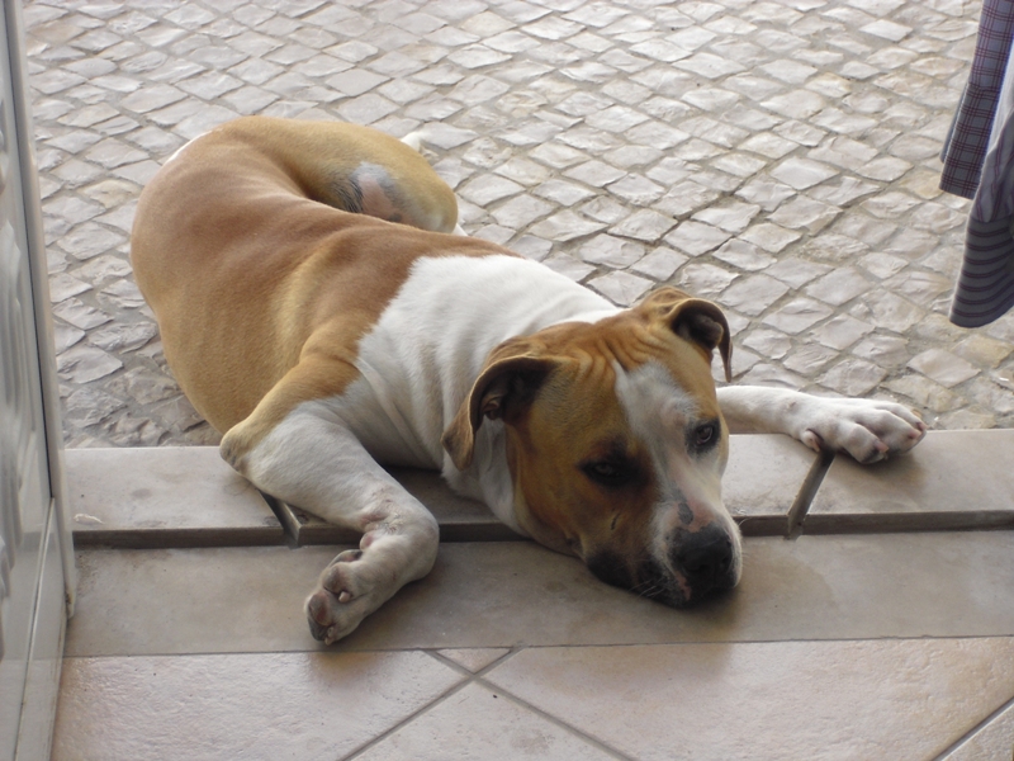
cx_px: 507
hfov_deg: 18.4
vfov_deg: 13.8
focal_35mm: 107
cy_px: 380
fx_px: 3134
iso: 100
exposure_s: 1/80
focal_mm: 18.9
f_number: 5.6
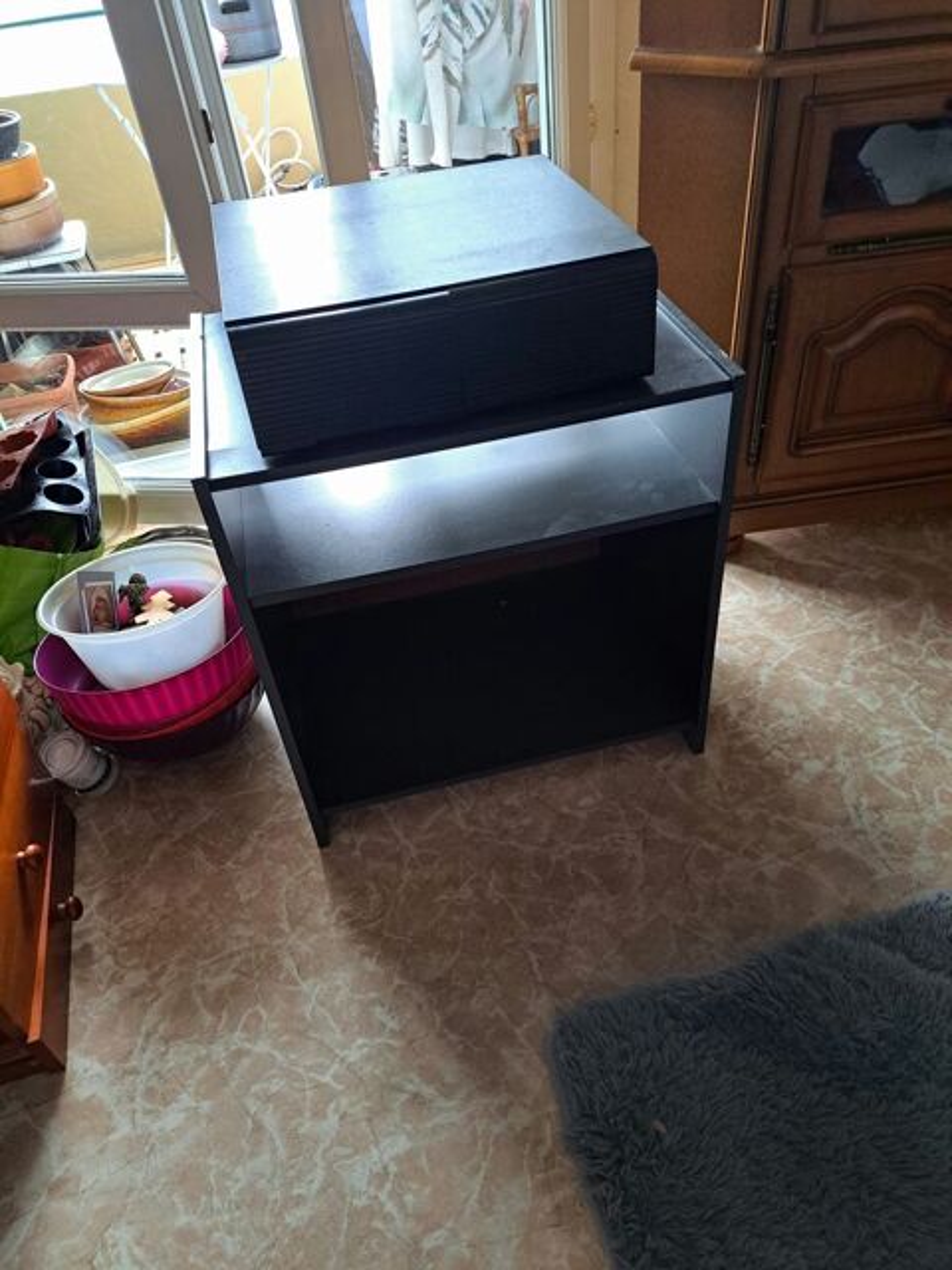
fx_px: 880
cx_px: 476
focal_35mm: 24
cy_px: 635
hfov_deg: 56.8
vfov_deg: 71.6
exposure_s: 1/50
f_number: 1.8
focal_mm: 5.23
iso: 160
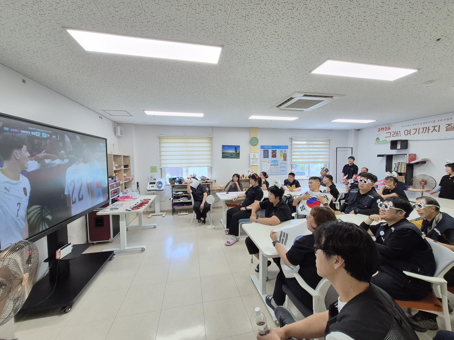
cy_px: 170
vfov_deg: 89.9
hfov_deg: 106.2
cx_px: 227
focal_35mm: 13
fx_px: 170
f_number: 2.2
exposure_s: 1/60
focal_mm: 1.74
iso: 160
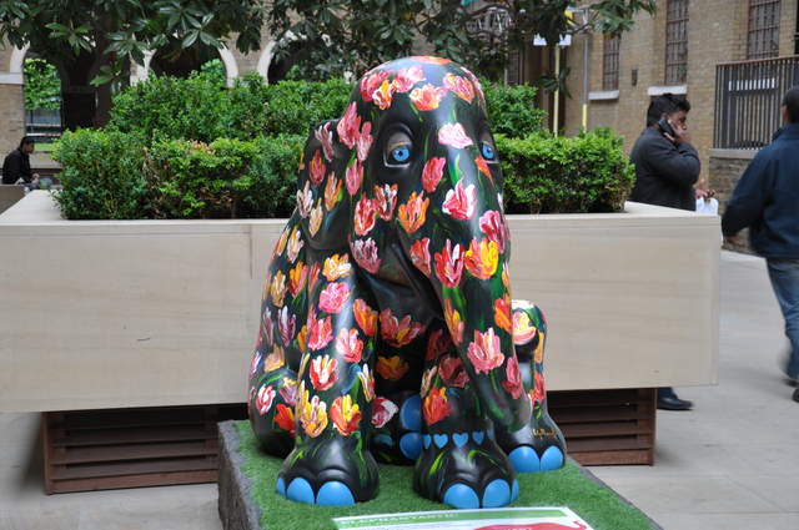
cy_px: 265
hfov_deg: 31.9
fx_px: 1396
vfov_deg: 21.5
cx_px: 400
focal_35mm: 63
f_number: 4.8
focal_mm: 42
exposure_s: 1/30
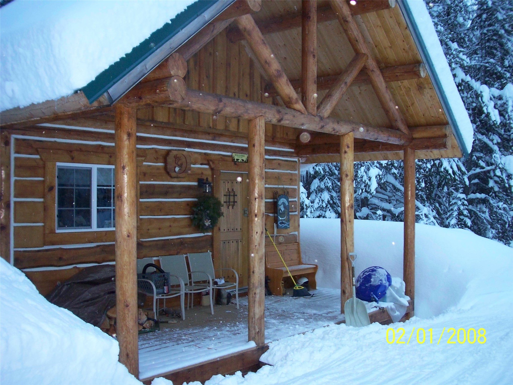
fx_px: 563
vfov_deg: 37.8
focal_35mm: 38
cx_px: 256
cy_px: 192
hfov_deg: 49.0
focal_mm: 6.3
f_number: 3.9
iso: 200
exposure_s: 1/40
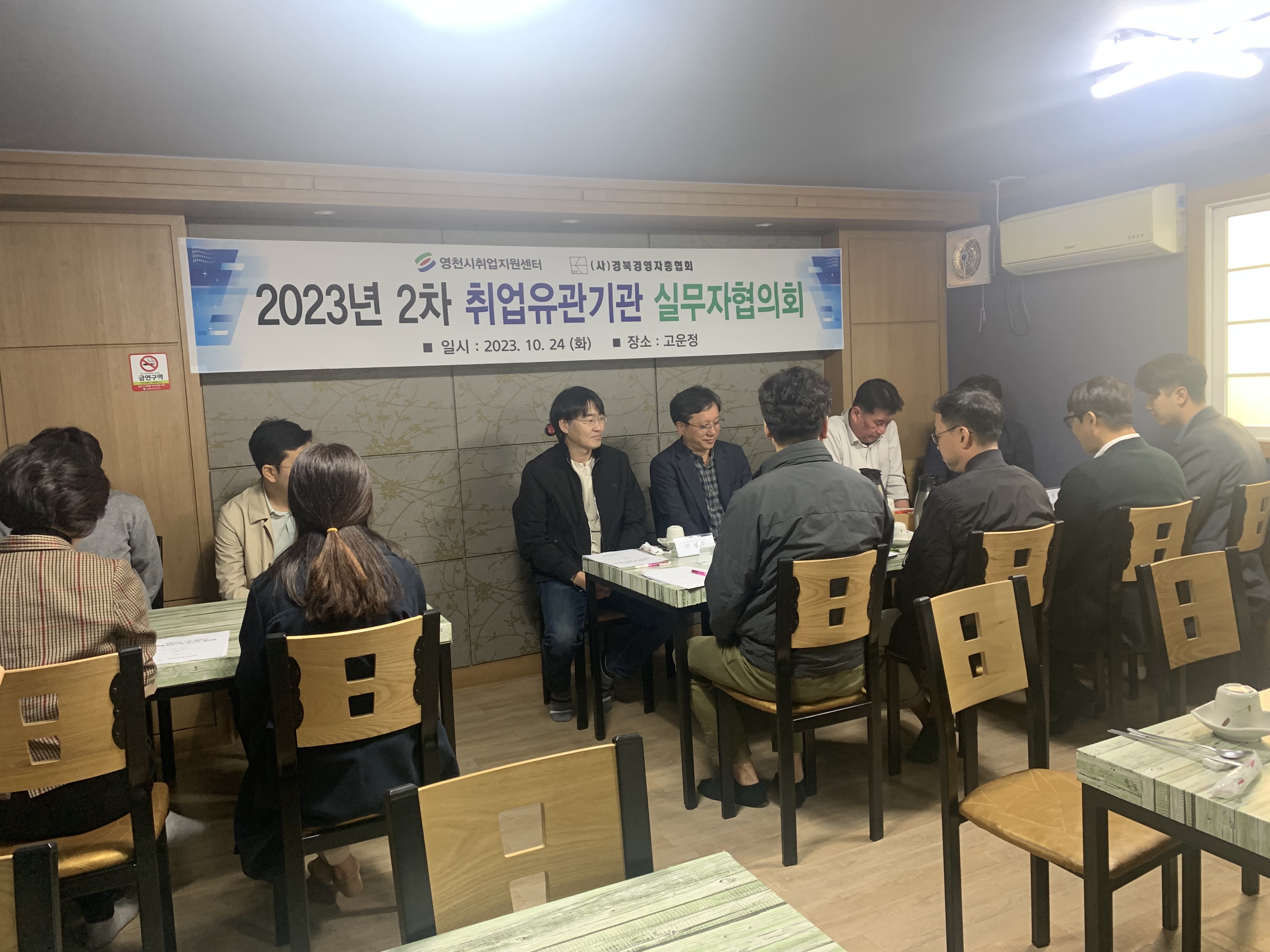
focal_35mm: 26
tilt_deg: -4.9
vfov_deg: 53.1
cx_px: 635
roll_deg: +2.1
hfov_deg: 67.3
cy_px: 476
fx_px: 954
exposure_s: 1/60
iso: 160
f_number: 1.8
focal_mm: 4.25
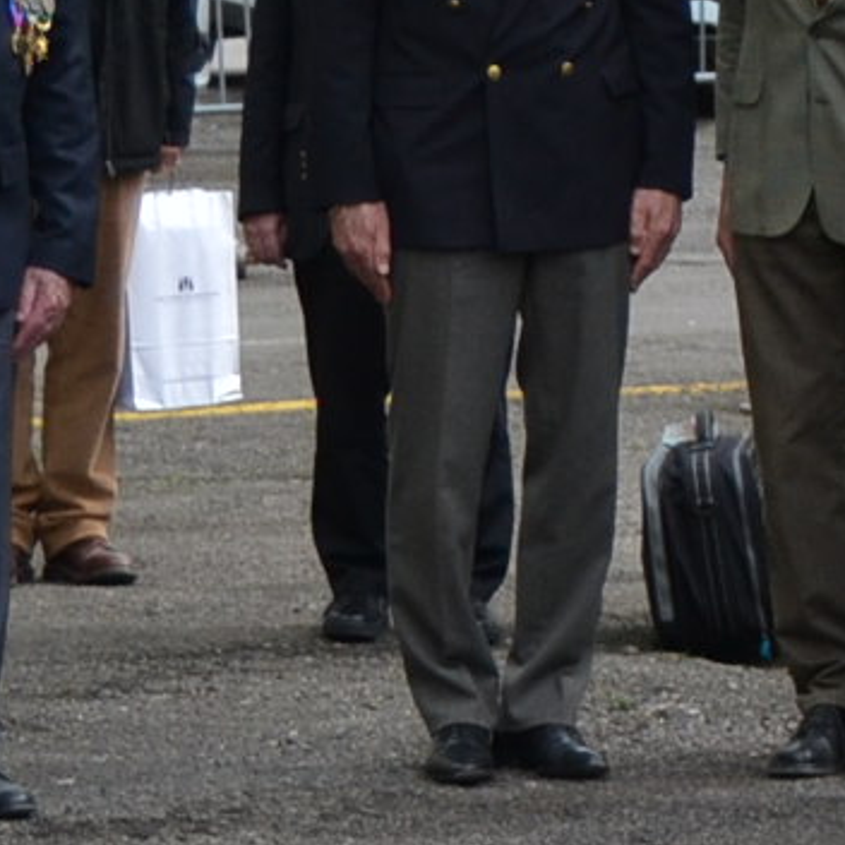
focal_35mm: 292
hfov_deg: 5.8
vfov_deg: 6.0
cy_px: 660
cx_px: 1796
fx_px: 8058
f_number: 4.5
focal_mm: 35
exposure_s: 1/800
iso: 400
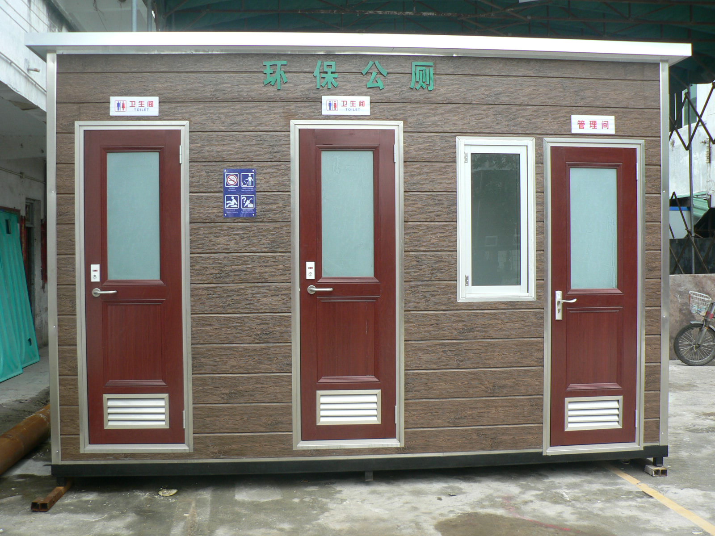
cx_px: 358
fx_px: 744
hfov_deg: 51.4
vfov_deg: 39.7
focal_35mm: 36
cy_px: 268
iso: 80
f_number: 2.8
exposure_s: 1/80
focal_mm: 6
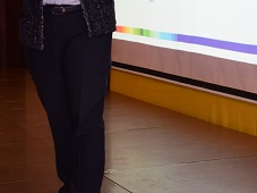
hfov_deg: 16.2
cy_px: 6
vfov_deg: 12.4
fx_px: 878
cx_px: 275
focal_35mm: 118
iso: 640
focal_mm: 31
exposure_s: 1/20
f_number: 4.2
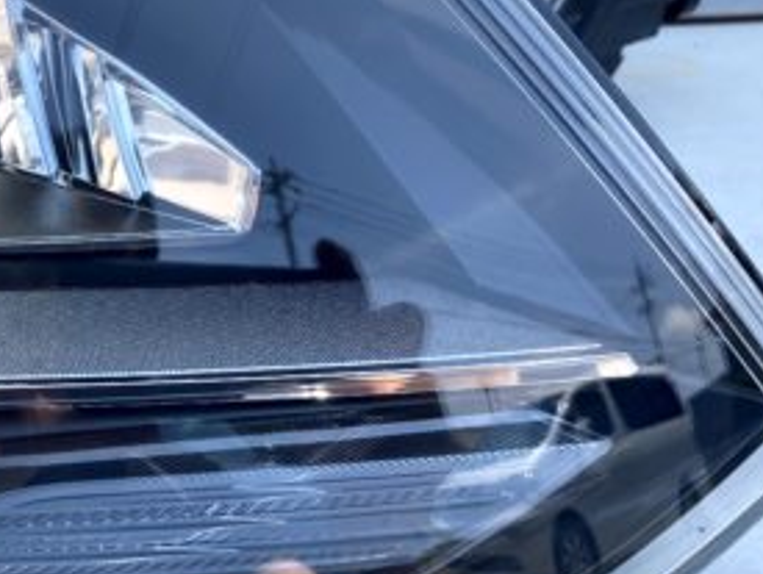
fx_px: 1236
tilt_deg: -19.1
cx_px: 147
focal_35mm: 56
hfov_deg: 33.3
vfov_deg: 26.2
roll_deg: +3.2
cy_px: 295
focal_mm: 3.99
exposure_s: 1/695
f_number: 1.8
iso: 20
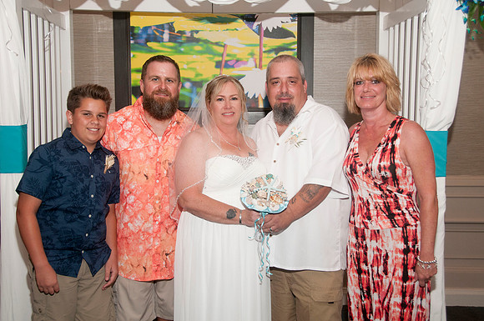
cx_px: 242
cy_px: 160
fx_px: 644
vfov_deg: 28.0
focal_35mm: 48
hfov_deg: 41.2
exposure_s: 1/60
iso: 400
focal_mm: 32
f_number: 5.6
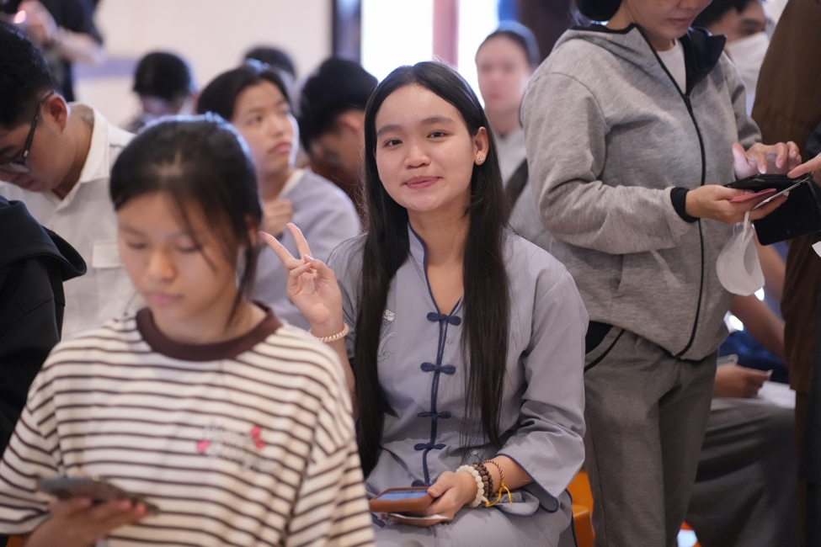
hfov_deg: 18.1
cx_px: 410
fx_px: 2577
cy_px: 274
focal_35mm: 113
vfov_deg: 12.1
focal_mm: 113
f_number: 2.8
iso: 10000
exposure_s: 1/200
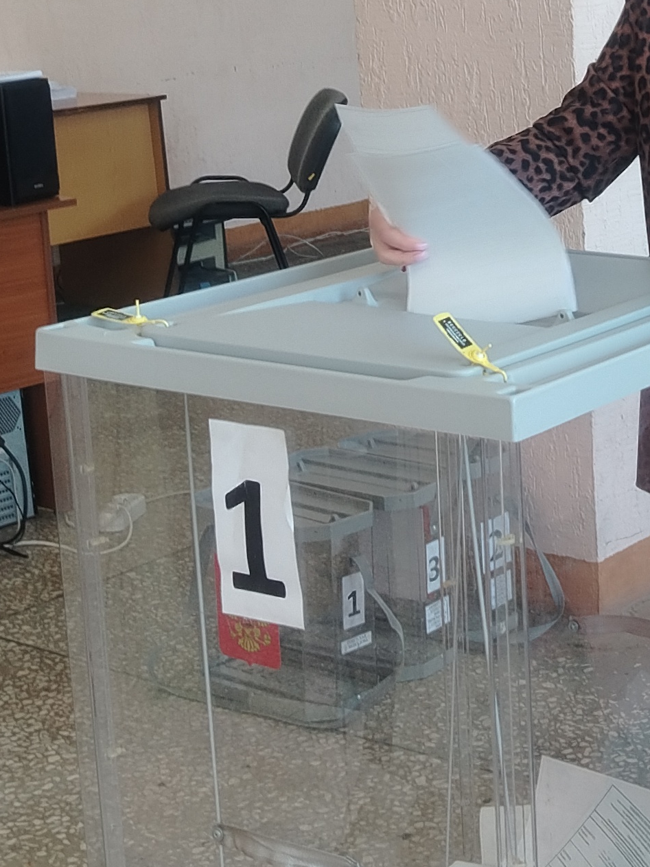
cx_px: 859
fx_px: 1903
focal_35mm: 76
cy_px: 279
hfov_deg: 18.0
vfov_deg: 25.5
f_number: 1.75
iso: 391
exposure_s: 1/50
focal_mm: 5.25
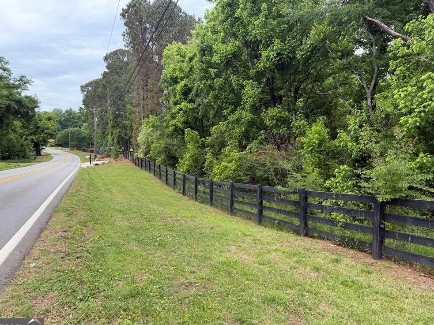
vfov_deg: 54.9
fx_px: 313
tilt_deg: -3.6
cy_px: 166
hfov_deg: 69.4
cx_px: 219
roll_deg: -0.6
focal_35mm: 25
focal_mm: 6.76
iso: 100
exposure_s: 1/1337
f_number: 1.78
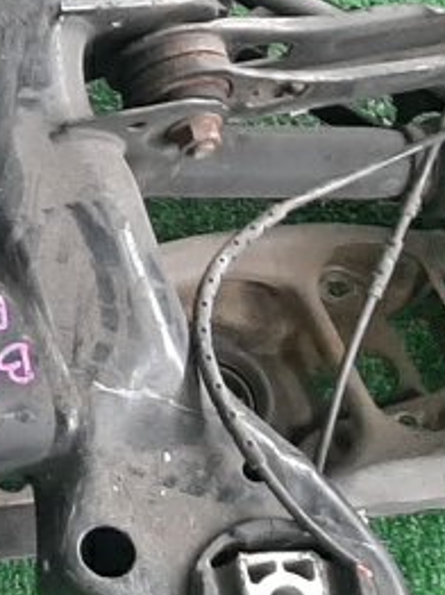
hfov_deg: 9.0
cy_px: 325
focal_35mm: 143
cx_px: -722
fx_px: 2455
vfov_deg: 13.8
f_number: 1.7
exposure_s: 1/50
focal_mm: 3.93
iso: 127
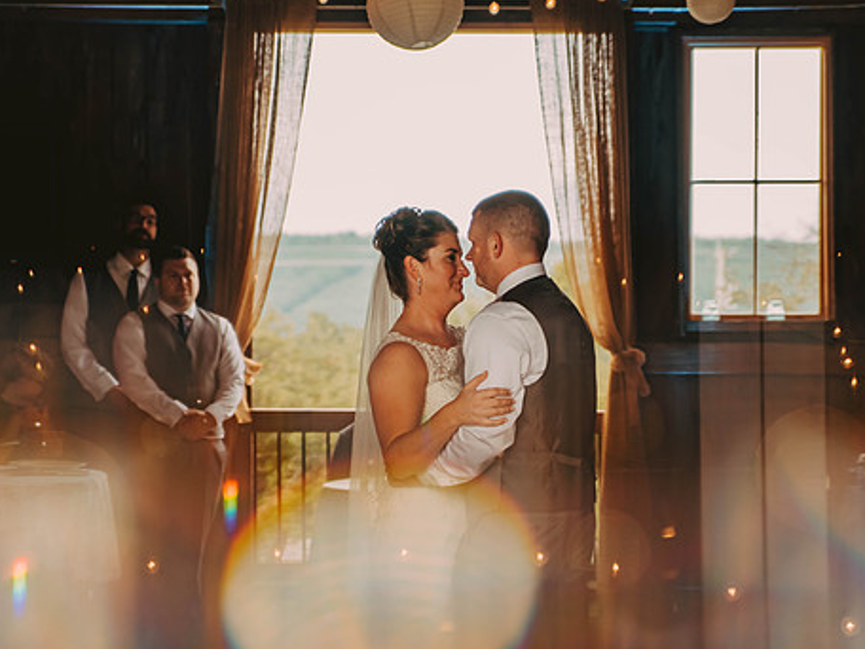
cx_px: 491
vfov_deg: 15.6
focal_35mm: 95
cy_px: 324
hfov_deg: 20.6
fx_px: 2374
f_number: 2.8
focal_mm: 75
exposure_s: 1/320
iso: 400
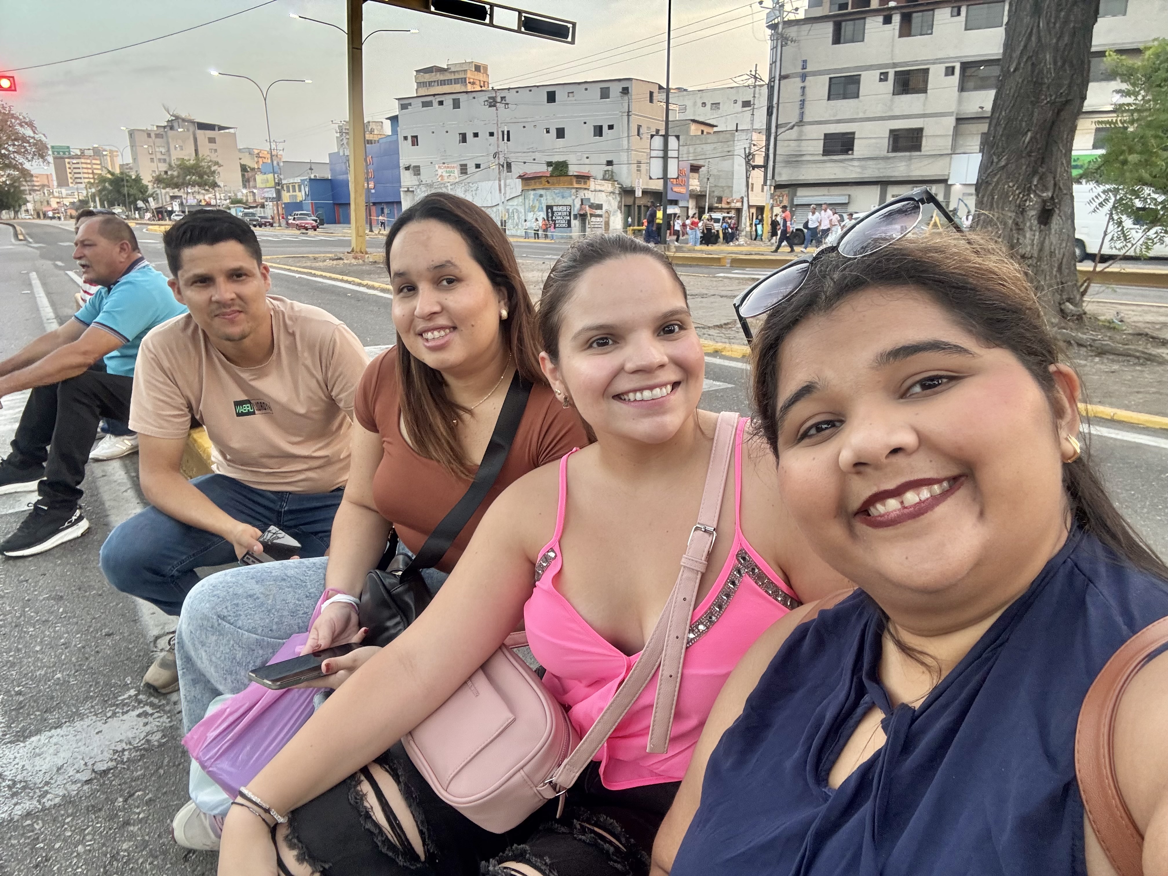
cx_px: 584
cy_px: 438
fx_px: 776
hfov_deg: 73.9
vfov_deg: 58.9
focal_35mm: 23
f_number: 1.9
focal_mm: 2.69
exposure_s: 1/60
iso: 125
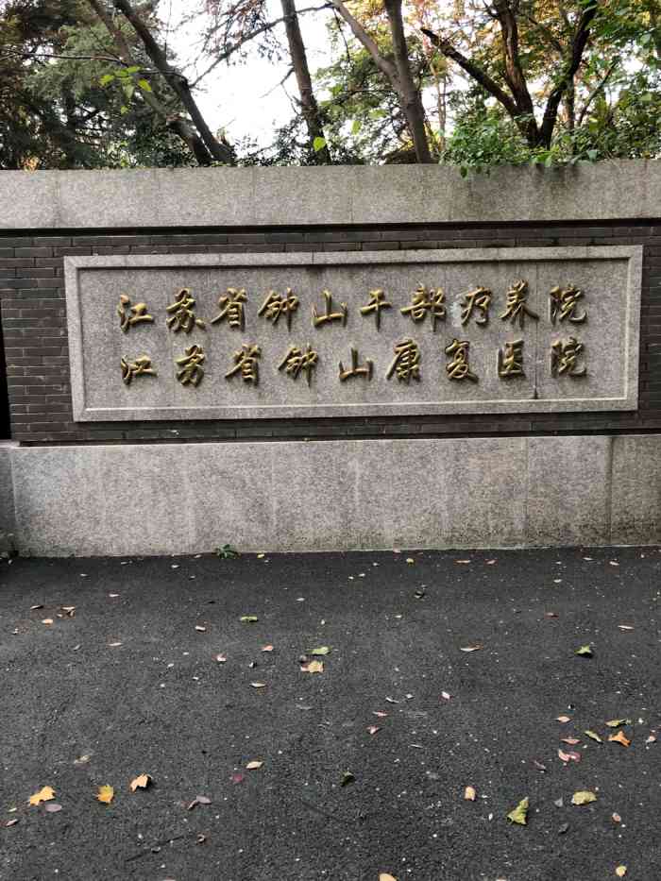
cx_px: 330
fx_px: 738
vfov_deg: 61.7
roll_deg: -0.1
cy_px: 440
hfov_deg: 48.2
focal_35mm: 29
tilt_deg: -6.1
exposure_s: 1/17
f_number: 1.8
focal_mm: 3.99
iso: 40
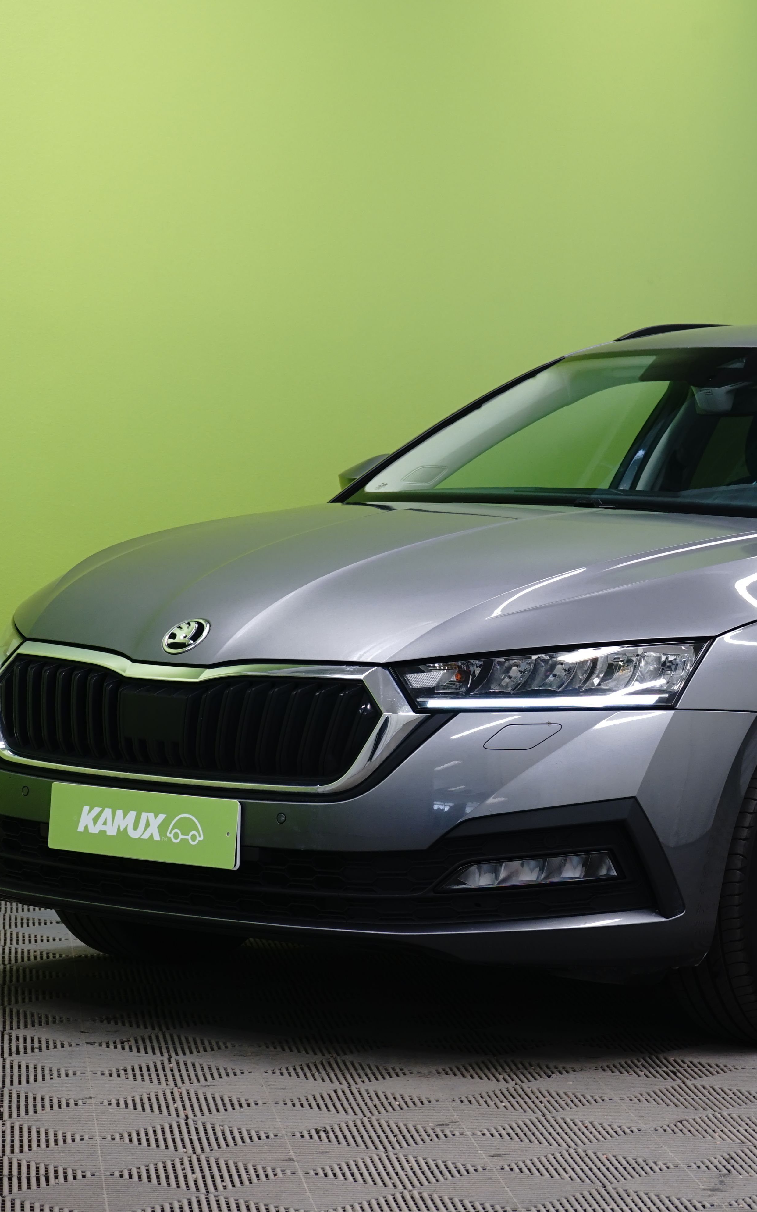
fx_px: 3301
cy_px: 604
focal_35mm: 100
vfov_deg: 20.8
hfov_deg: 12.9
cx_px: 730
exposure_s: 1/6
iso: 400
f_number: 8
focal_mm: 65
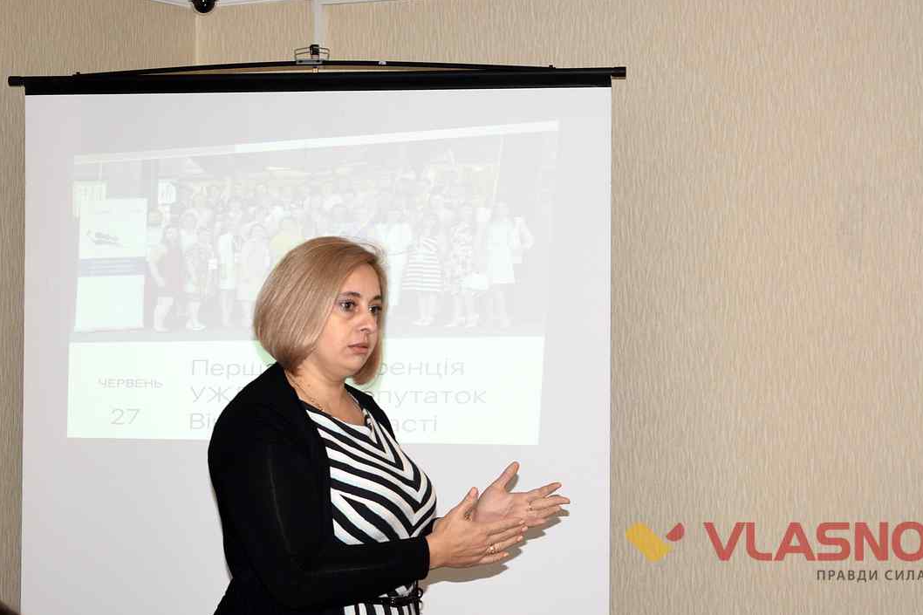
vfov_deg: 14.6
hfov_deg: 21.8
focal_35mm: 94
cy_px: 305
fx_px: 2398
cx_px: 437
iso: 800
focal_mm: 55
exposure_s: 1/60
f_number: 5.6
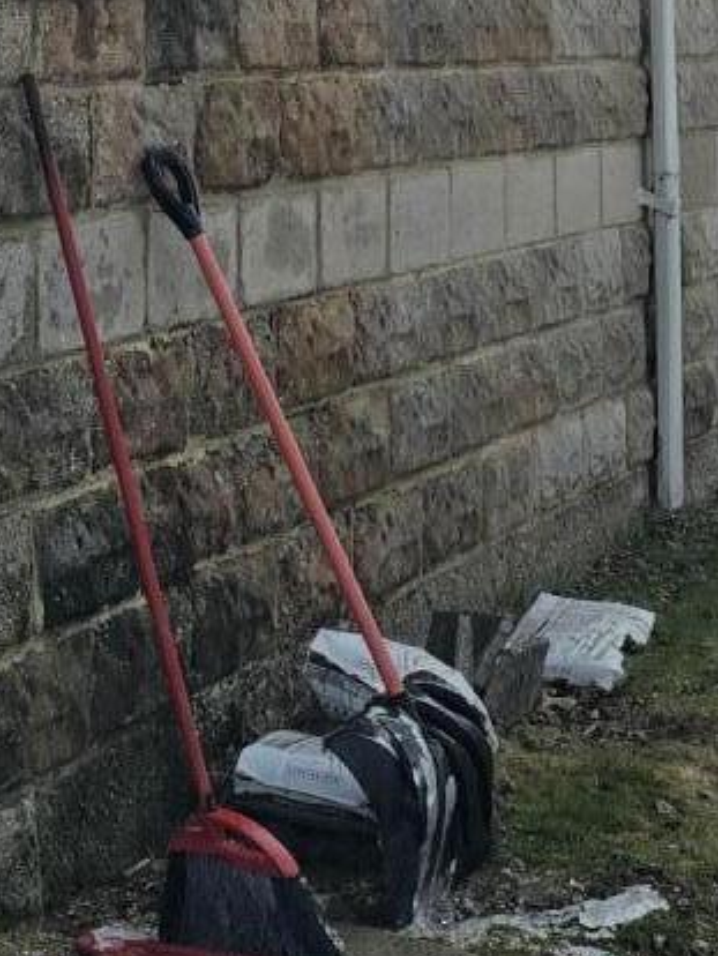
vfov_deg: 16.9
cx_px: 238
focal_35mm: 111
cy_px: -212
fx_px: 3067
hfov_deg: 13.3
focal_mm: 6.3
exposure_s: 1/2782
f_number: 1.7
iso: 12
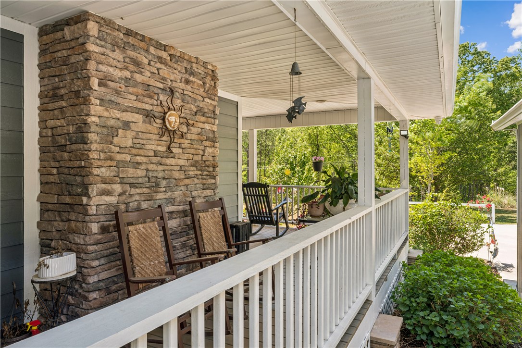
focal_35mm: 24
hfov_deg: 73.7
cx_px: 261
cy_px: 174
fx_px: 348
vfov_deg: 53.1
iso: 100
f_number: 22
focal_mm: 24
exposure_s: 1/4
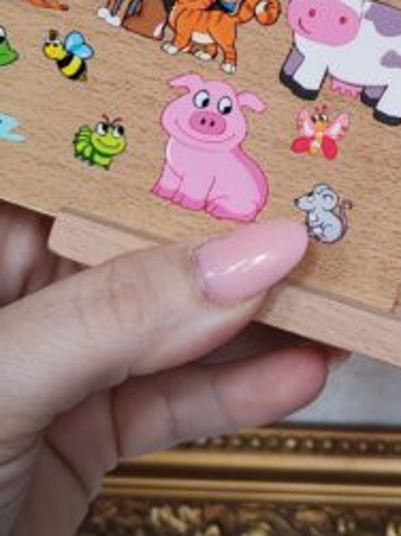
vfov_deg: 21.9
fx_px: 1329
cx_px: 435
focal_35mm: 86
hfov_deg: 16.7
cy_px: -13
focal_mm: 6.12
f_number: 1.9
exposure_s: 1/100
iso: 320
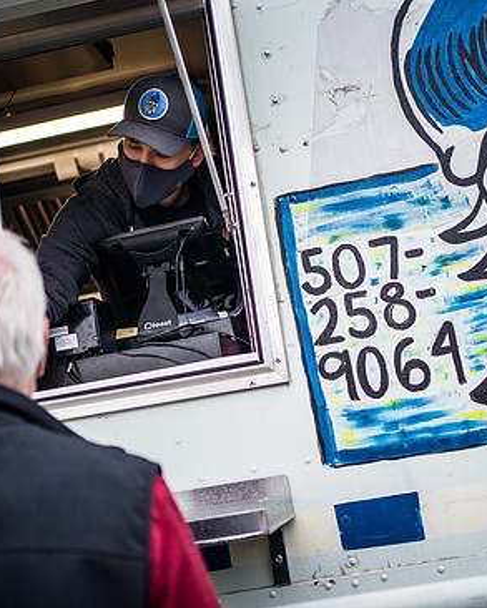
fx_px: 936
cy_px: 306
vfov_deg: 36.0
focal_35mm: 52
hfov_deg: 29.1
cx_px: 286
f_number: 1.8
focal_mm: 35
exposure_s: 1/1250
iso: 800
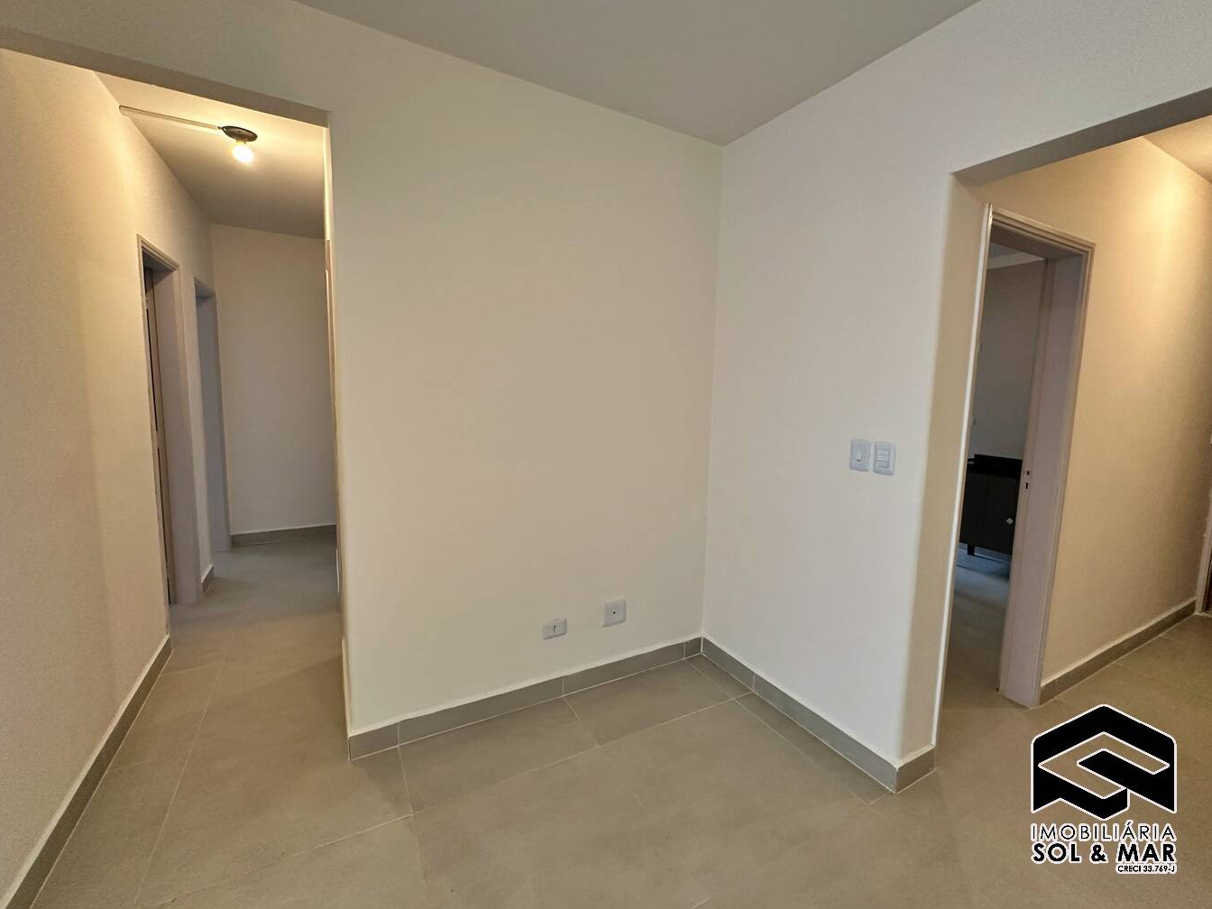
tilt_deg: -6.8
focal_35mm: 15
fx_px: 525
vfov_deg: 81.7
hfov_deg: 98.1
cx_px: 626
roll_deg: -1.9
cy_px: 442
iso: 250
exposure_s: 1/120
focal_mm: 2.22
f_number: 2.2
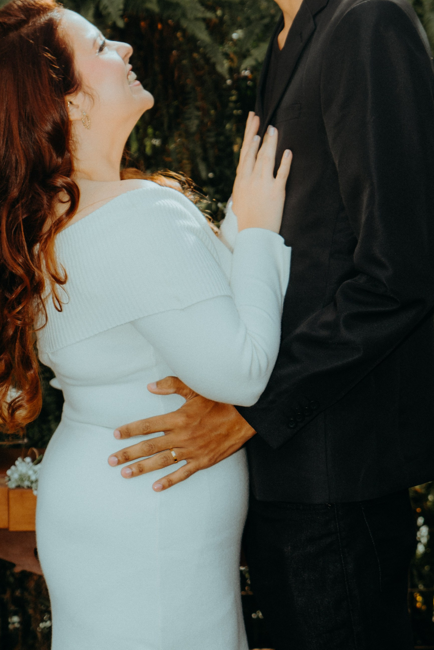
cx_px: 214
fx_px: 1628
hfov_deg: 15.2
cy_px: 154
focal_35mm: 90
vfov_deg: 22.4
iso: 100
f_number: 5
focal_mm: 57
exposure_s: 1/200
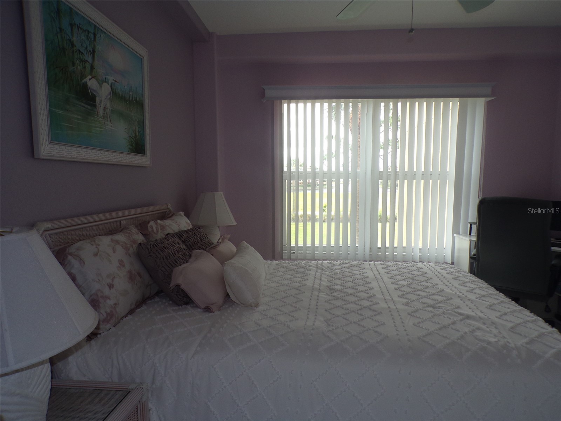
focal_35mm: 24
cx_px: 280
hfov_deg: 71.6
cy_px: 210
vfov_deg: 56.8
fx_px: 389
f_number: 4.3
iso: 80
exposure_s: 1/70
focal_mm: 4.3
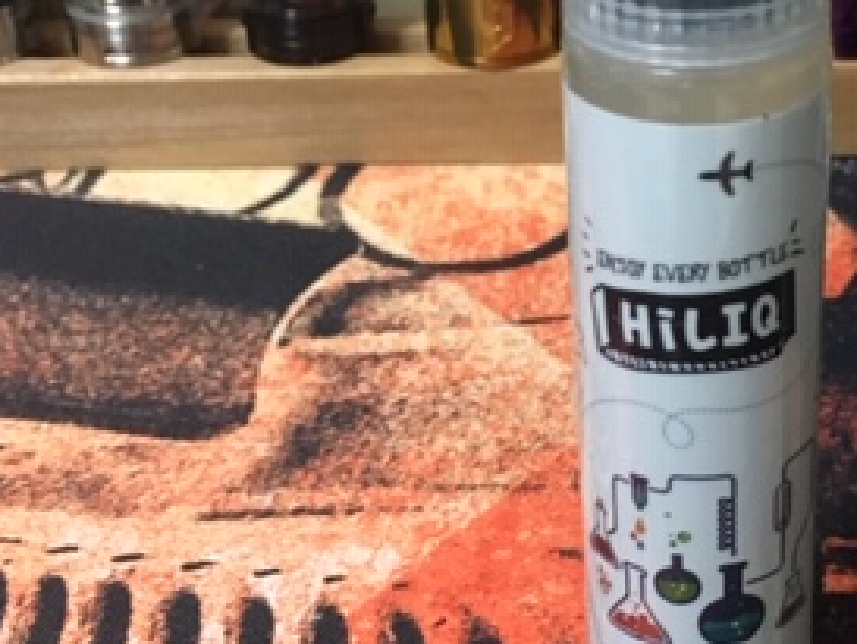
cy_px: 273
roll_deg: -1.0
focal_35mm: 68
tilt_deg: -32.1
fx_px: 1684
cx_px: 709
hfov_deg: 27.8
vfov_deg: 21.6
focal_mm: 4.15
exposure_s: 1/20
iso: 200
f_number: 2.2
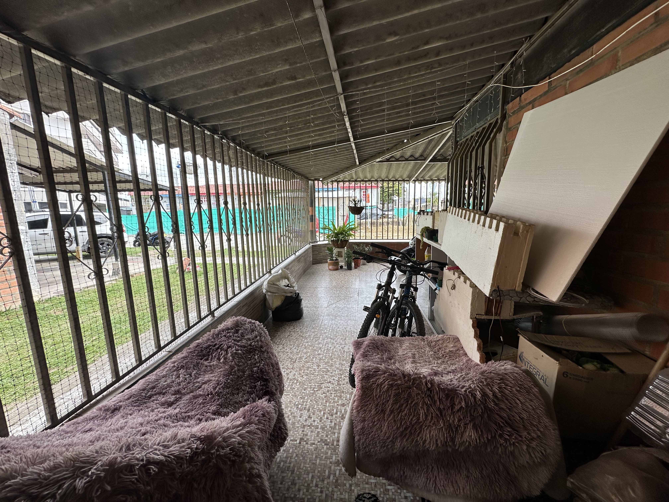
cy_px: 251
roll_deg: +0.6
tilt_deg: -8.0
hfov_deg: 102.1
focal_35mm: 14
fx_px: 271
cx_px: 334
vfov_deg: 85.7
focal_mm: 2.22
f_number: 2.2
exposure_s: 1/250
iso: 40
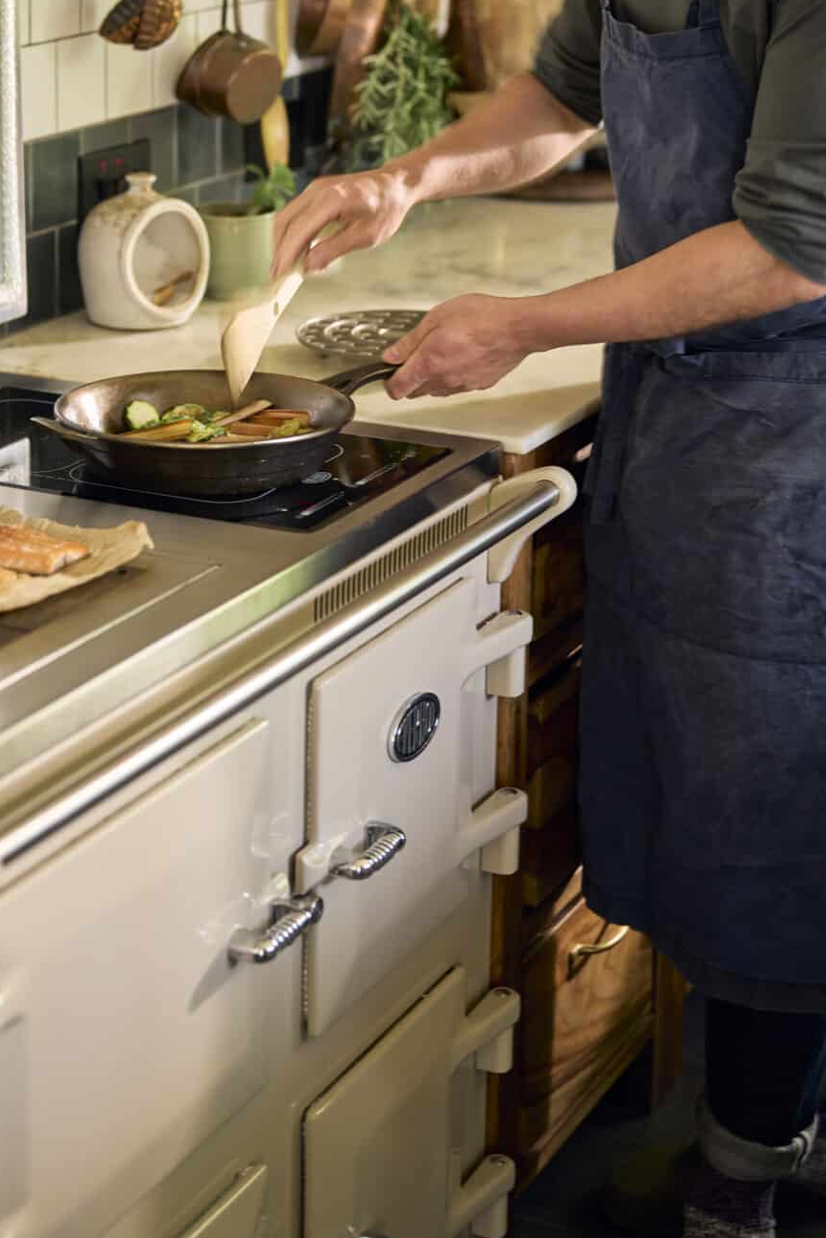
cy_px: 312
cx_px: 196
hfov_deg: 17.2
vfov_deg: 25.4
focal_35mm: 79
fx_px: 2717
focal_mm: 50
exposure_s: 1/30
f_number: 2
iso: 125
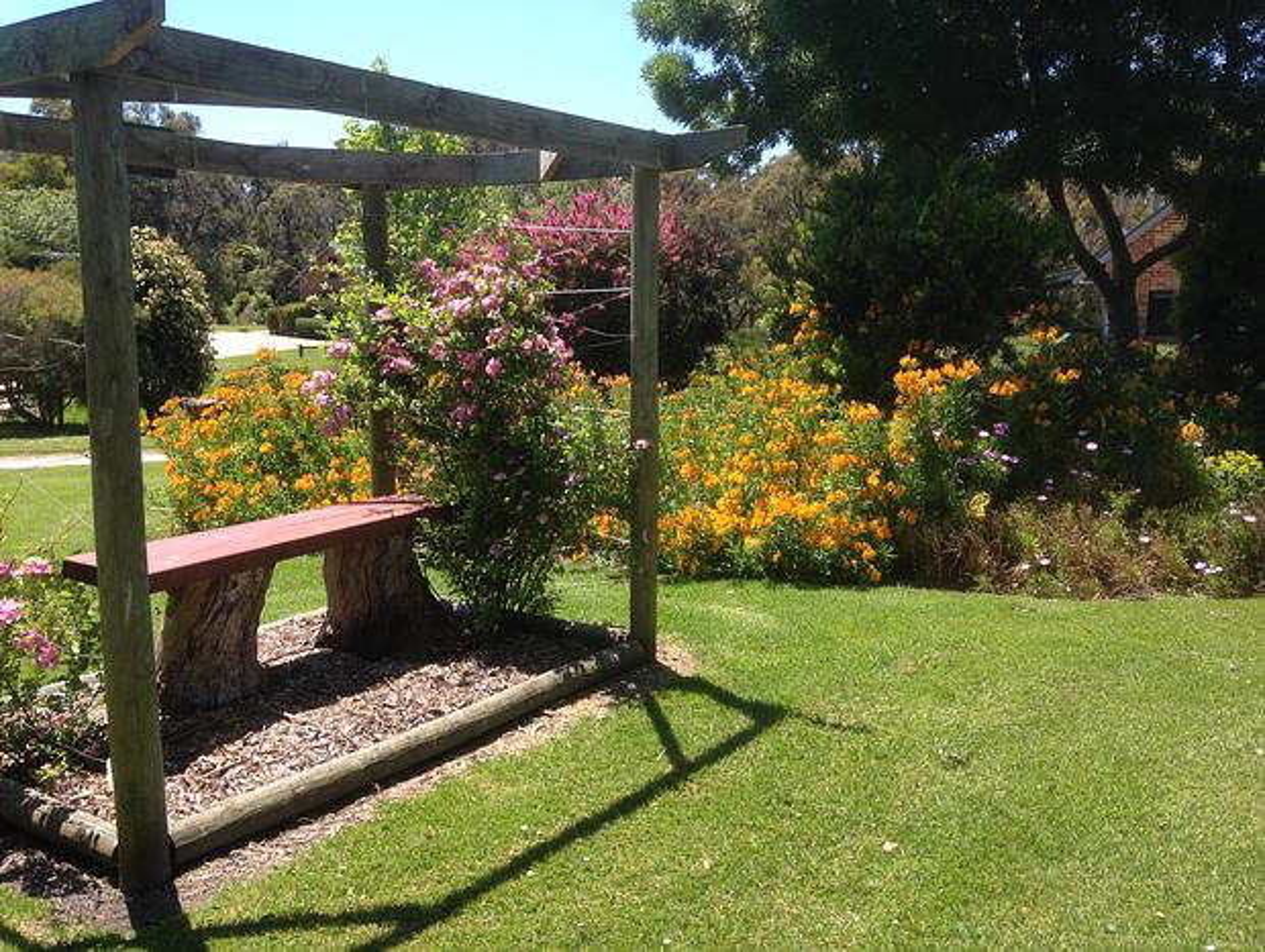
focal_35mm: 33
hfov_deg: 55.3
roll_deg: -0.4
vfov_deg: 43.1
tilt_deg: -10.0
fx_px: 1208
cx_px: 632
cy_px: 476
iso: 50
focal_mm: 4.12
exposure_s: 1/695
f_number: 2.4
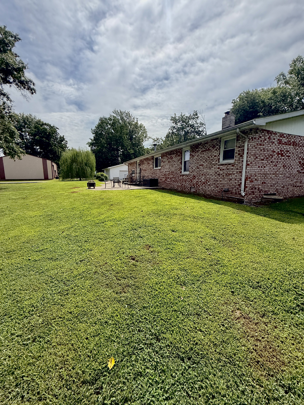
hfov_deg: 85.7
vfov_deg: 102.1
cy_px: 202
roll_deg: +1.7
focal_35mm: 14
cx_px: 152
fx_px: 164
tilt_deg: -7.1
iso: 80
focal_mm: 2.22
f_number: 2.2
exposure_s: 1/1848
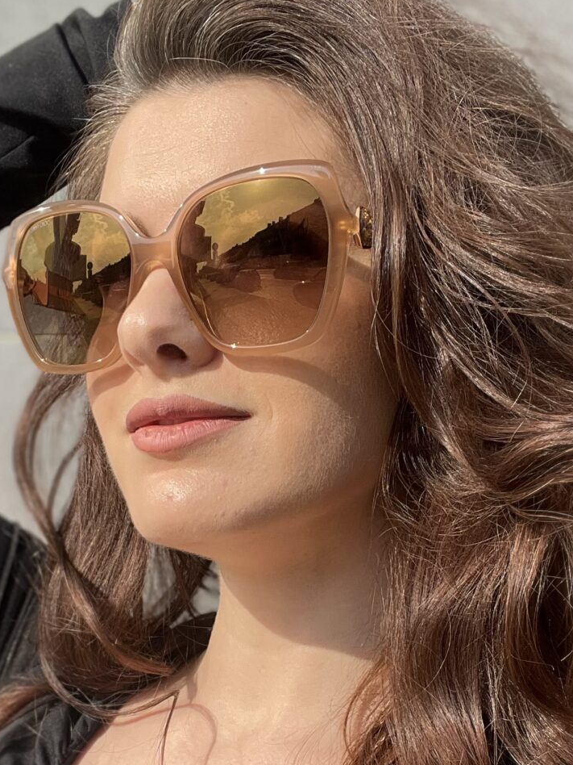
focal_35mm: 54
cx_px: 276
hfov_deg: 27.0
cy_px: 608
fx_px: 1192
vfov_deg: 34.5
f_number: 2.2
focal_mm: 2.71
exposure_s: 1/857
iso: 32
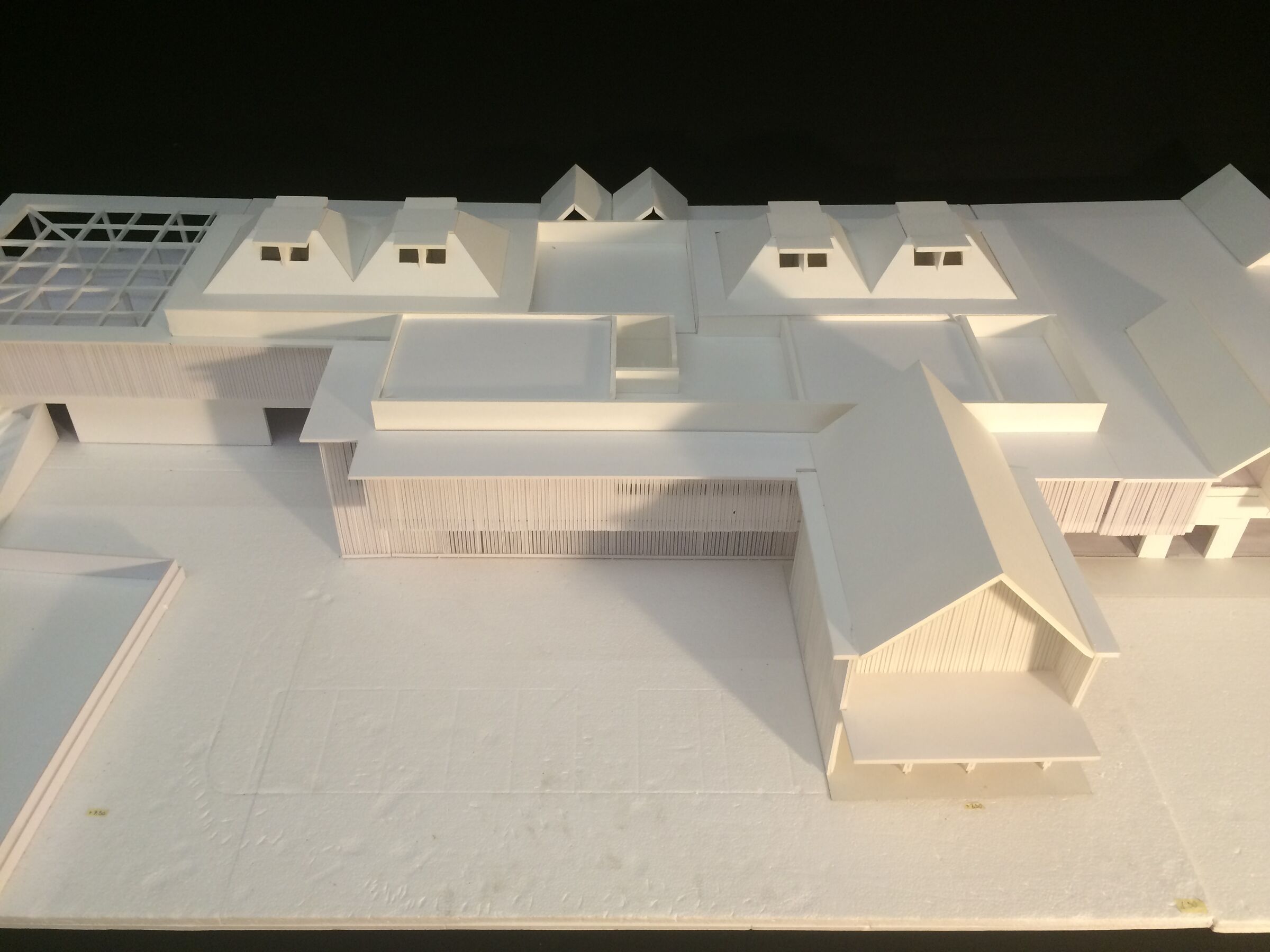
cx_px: 635
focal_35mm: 29
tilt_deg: -38.2
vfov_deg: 48.2
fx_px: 1064
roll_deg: -2.9
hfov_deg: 61.7
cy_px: 476
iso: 125
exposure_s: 1/33
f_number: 2.2
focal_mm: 4.15
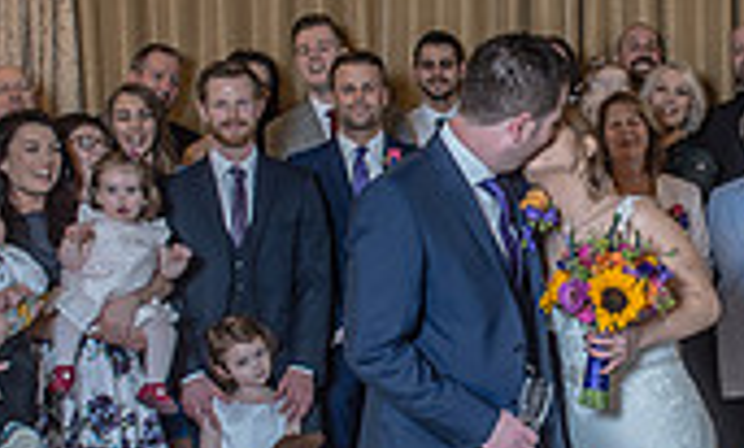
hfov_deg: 24.5
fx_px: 1686
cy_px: 233
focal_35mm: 84
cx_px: 578
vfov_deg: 15.1
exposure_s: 1/100
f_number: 4
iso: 400
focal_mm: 24
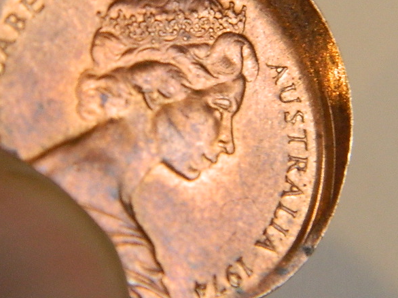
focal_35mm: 180
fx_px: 2069
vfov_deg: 8.2
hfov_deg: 11.0
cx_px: 206
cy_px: 107
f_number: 4.5
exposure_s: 1/40
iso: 400
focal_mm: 18.6
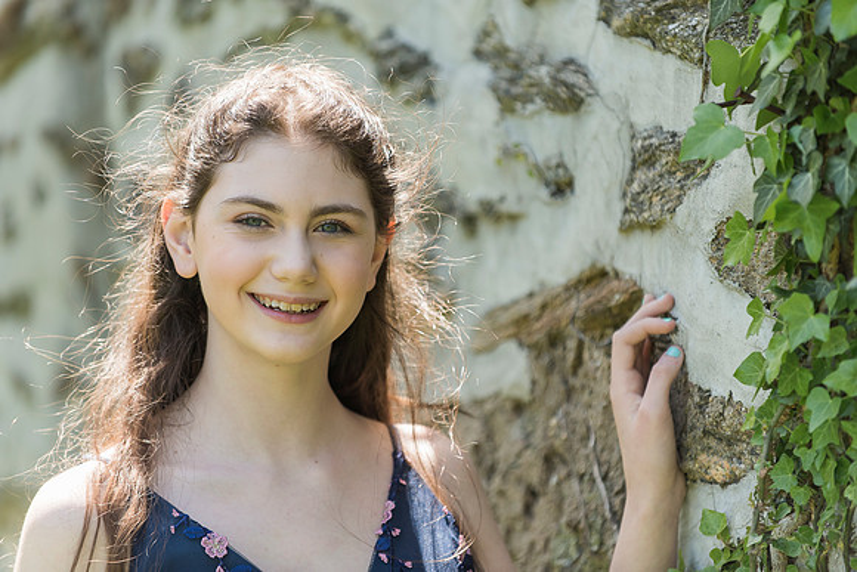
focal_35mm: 200
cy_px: 286
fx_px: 4762
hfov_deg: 10.3
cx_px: 428
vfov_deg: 6.9
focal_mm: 200
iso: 400
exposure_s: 1/1000
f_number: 3.2
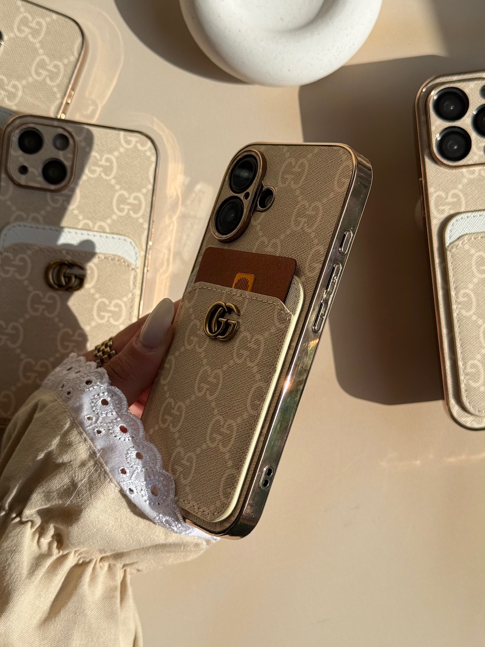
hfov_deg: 30.3
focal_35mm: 48
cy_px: 324
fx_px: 897
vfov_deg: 39.7
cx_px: 242
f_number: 1.78
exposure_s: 1/5208
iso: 100
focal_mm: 6.76
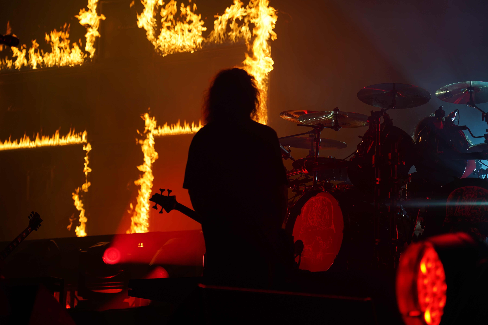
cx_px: 244
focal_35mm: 105
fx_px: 1423
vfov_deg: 13.0
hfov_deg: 19.5
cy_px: 162
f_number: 4
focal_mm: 105
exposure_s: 1/125
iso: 125
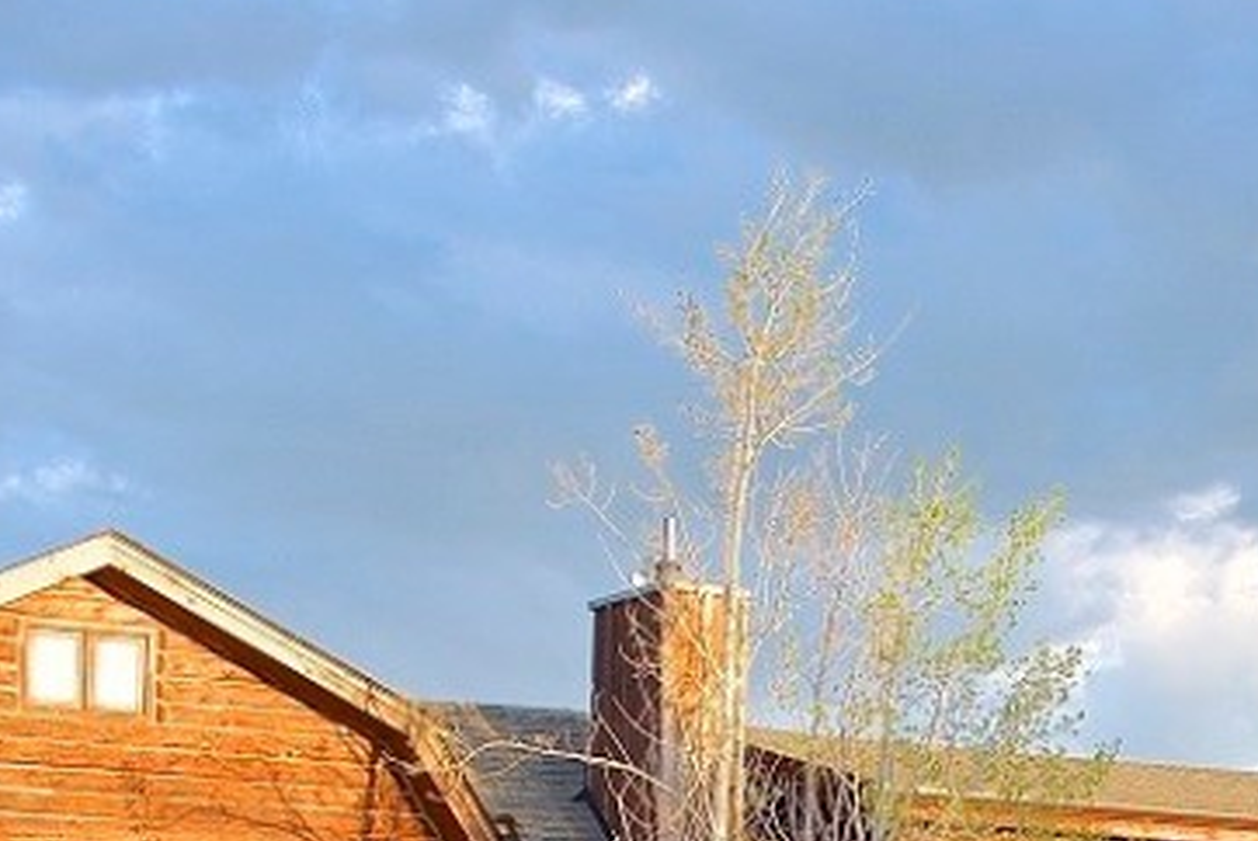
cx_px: 1015
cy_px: 1122
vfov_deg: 14.7
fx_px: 3112
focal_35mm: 89
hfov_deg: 22.5
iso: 250
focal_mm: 28
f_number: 5.6
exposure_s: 1/125
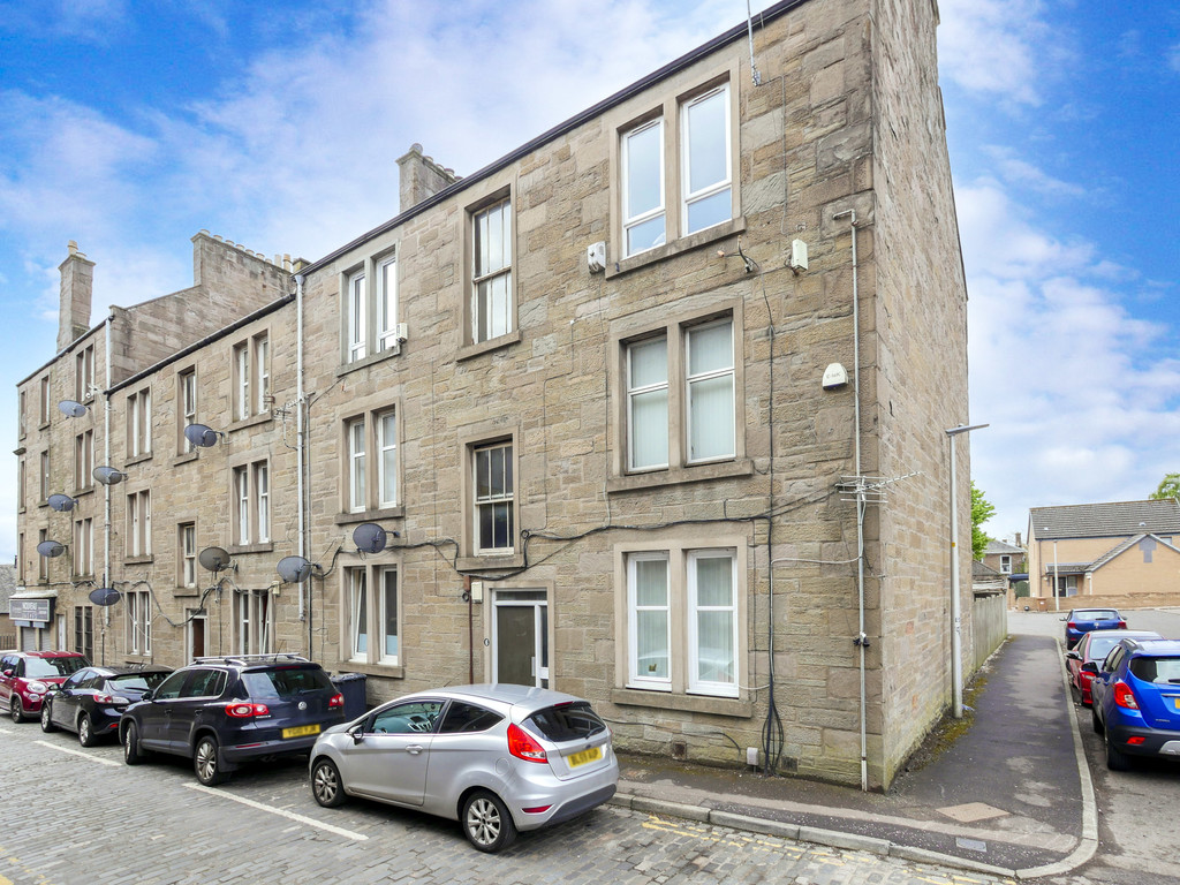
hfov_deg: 102.1
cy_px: 442
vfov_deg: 85.7
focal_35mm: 14
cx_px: 590
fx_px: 477
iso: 200
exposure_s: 1/200
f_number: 5.6
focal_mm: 7
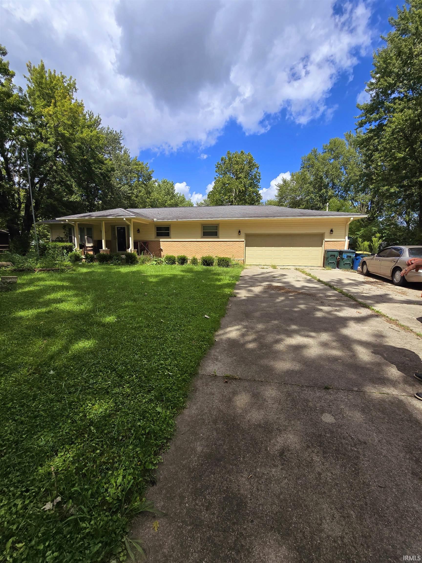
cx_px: 211
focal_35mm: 13
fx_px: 211
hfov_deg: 89.9
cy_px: 282
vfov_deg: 106.2
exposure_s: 1/2500
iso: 50
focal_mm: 2.2
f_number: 2.2
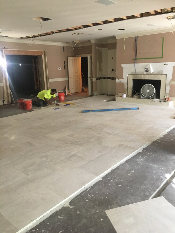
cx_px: 88
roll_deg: +2.4
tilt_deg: -15.4
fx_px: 195
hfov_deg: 48.2
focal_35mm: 29
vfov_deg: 61.7
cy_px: 116
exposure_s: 1/30
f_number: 2.2
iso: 160
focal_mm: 4.15
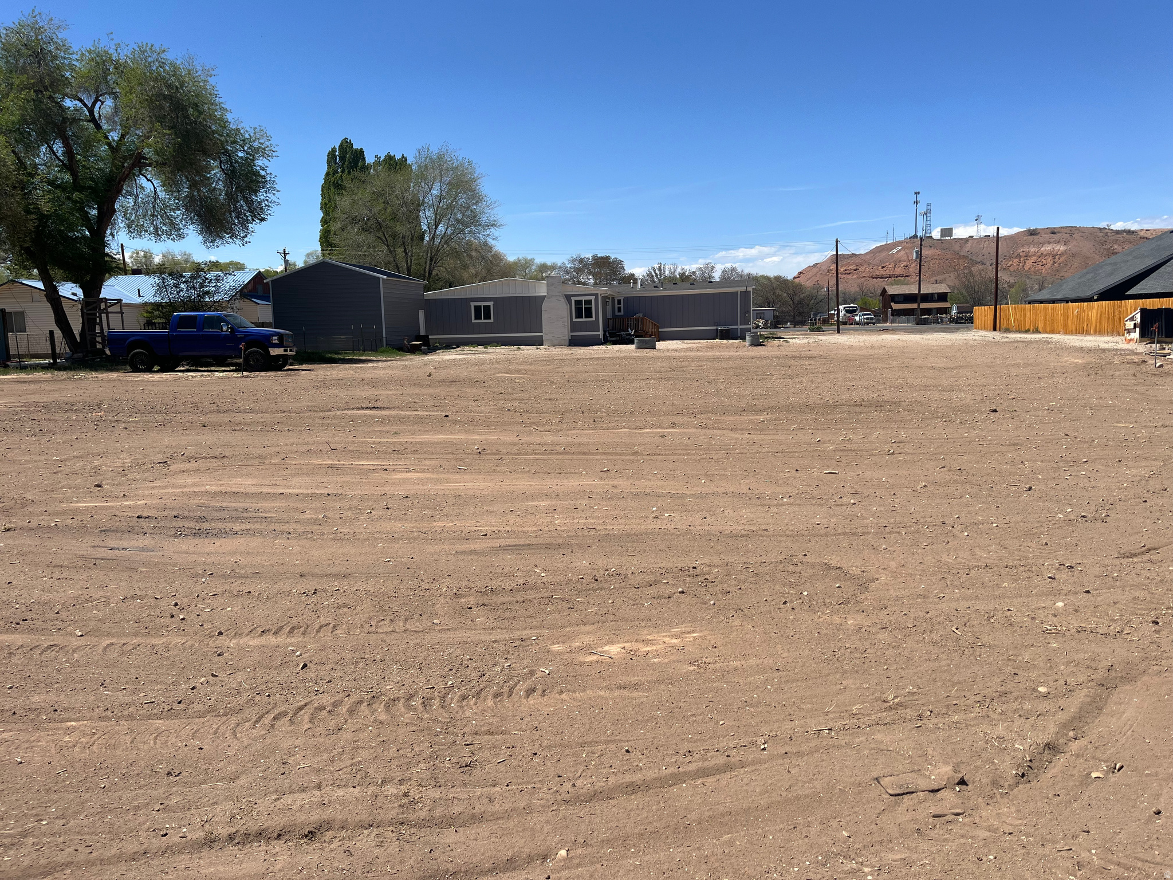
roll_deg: +1.9
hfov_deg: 67.3
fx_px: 881
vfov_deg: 53.1
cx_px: 586
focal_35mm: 26
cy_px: 440
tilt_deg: -6.9
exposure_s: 1/4854
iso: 50
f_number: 1.6
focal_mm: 5.1
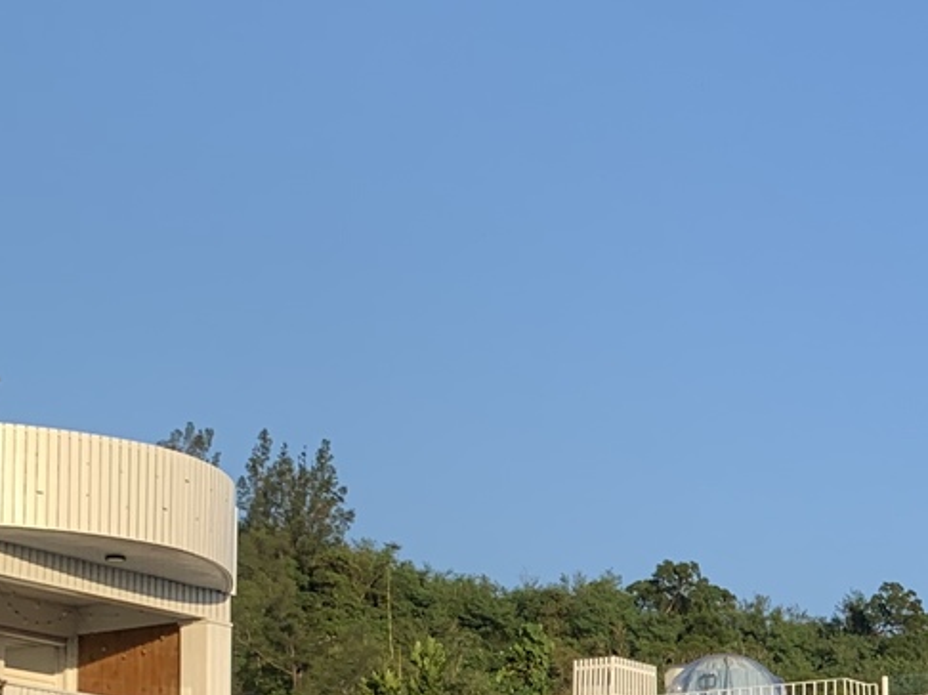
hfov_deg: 19.3
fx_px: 2438
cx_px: 1318
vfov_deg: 15.7
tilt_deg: +5.0
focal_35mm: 91
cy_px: 820
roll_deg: +1.4
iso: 25
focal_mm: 4.25
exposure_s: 1/1076
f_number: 1.8
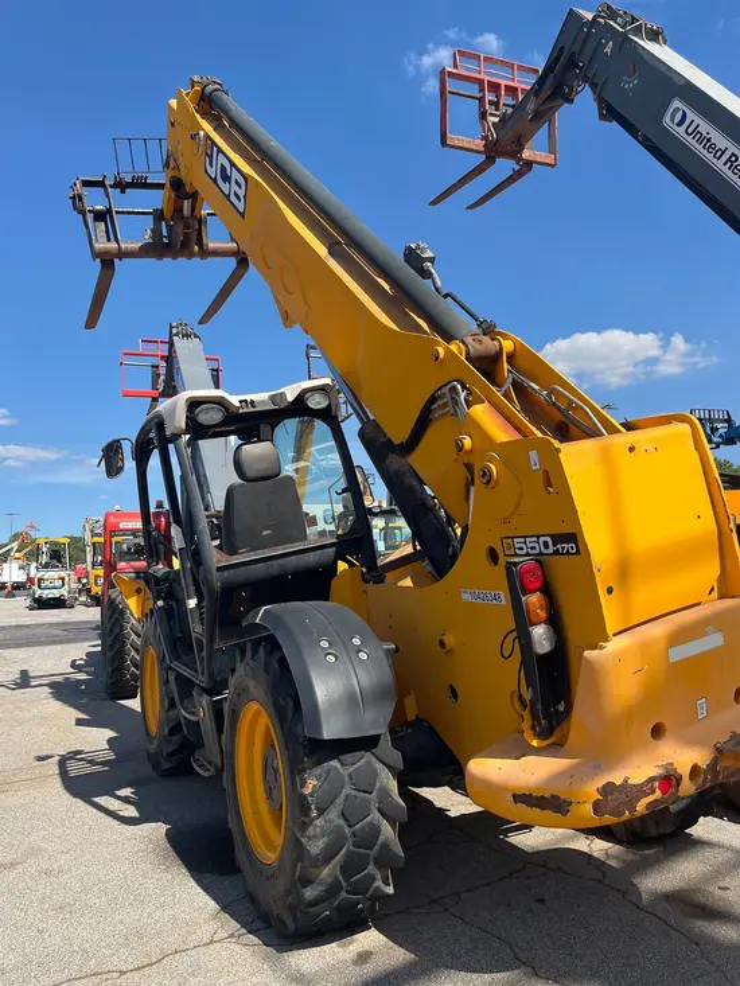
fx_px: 741
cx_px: 370
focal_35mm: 26
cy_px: 493
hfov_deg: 53.1
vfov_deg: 67.3
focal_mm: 5.1
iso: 50
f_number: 1.6
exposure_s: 1/2222
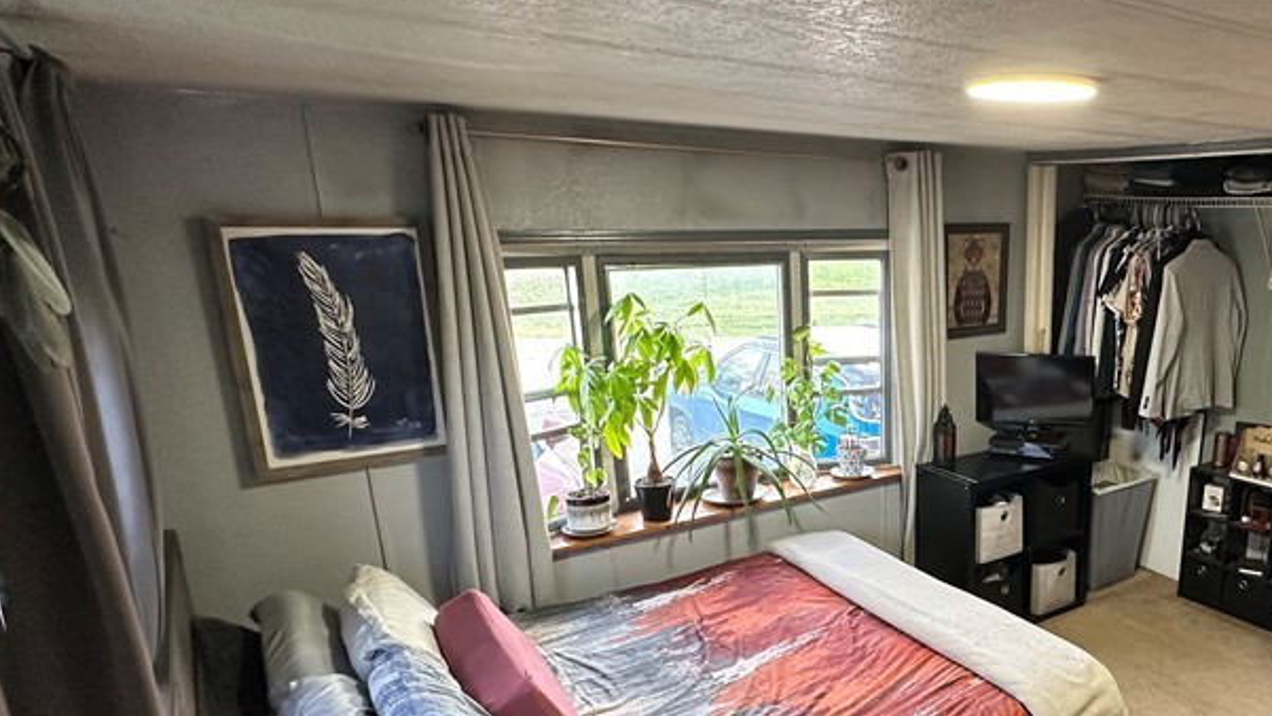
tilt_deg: -15.9
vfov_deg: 43.9
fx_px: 877
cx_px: 931
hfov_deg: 68.0
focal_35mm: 26
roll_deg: +0.3
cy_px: 462
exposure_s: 1/60
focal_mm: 2.22
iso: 250
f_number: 2.2
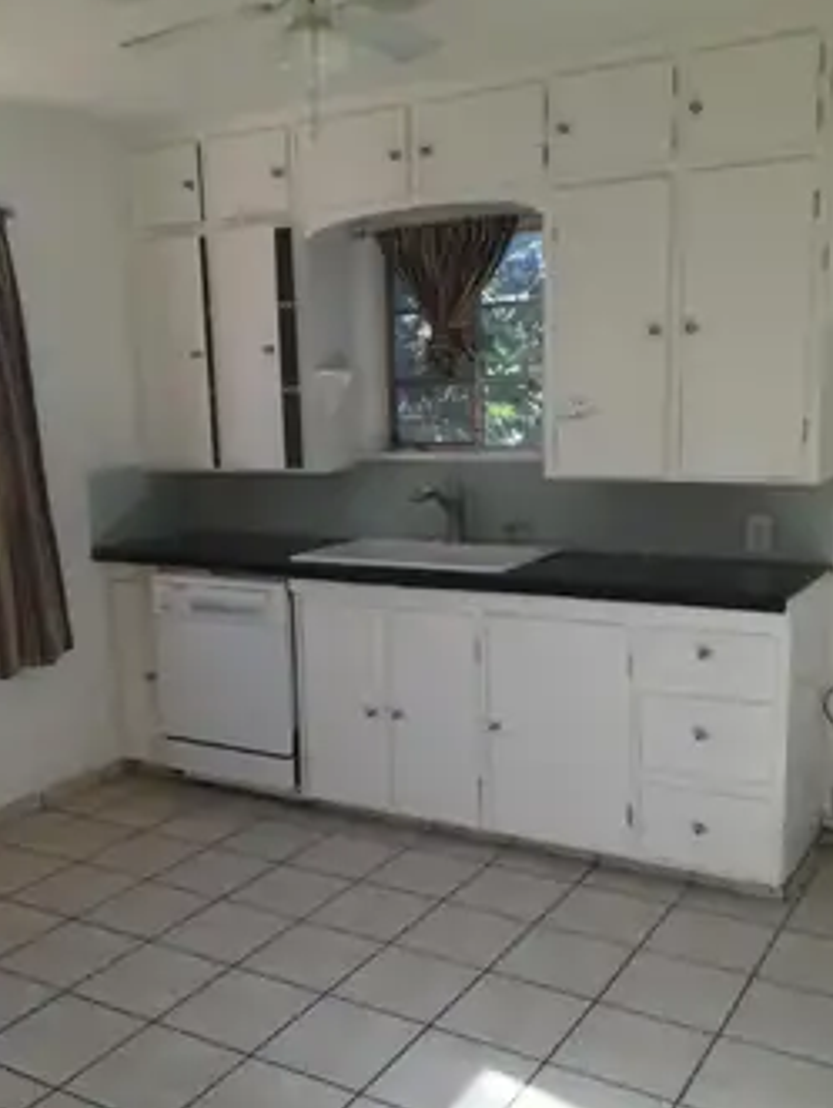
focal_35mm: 35
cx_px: 401
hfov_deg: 40.8
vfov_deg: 52.5
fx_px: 1121
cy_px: 616
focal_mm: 4.15
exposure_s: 1/40
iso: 25
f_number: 2.2
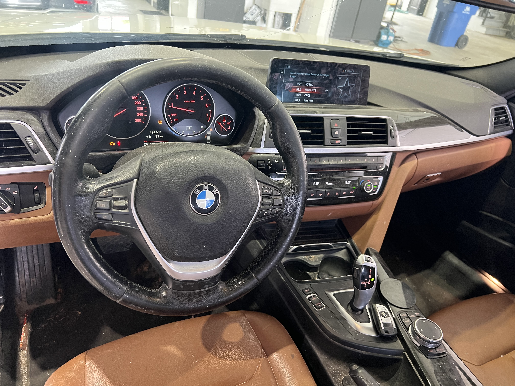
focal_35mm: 26
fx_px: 387
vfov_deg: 53.1
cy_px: 193
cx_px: 258
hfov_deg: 67.3
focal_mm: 5.7
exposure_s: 1/60
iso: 320
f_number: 1.5
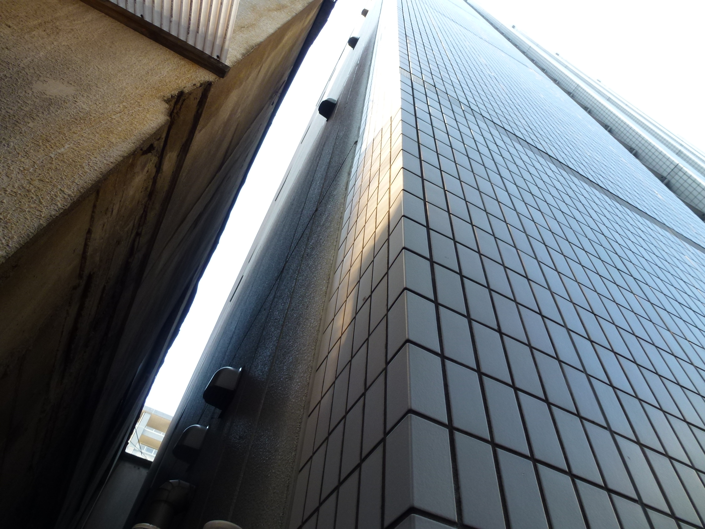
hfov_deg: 71.6
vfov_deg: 56.8
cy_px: 264
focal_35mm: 24
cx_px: 352
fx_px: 489
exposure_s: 1/100
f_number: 3.3
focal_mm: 4.3
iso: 100
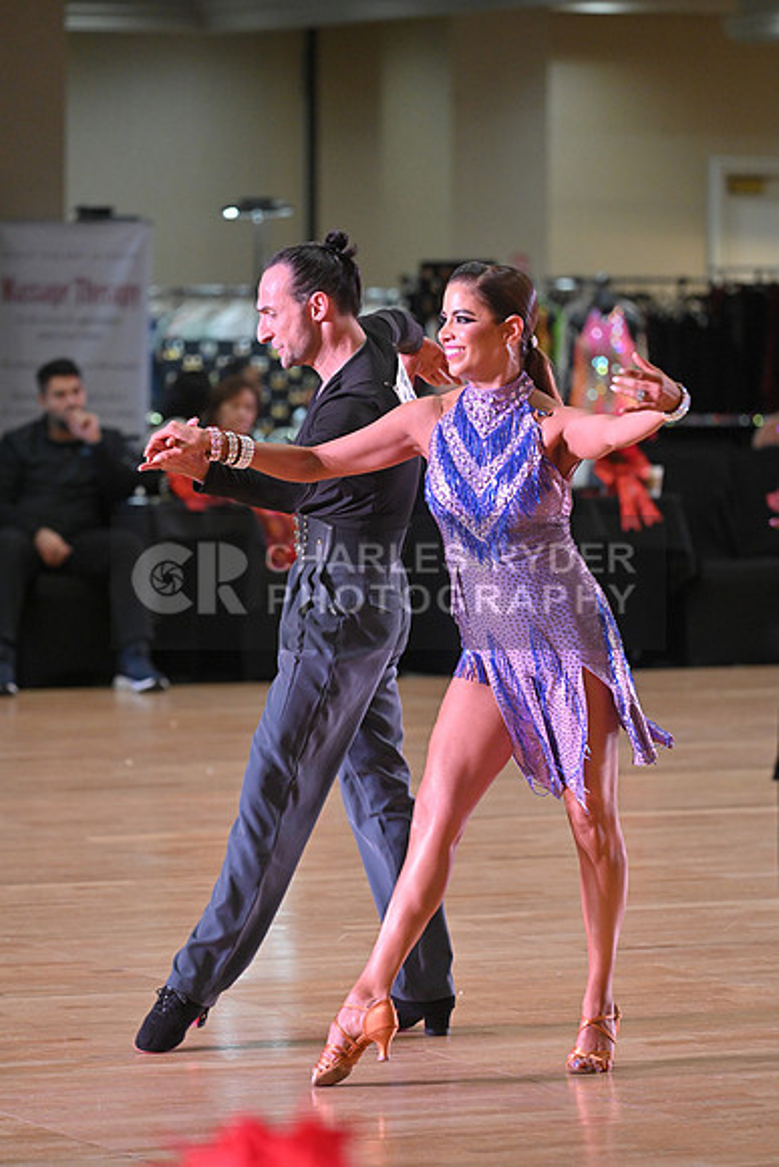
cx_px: 390
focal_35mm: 175
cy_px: 584
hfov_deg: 7.9
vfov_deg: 11.7
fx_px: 5676
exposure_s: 1/400
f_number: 5
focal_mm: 175
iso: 3200
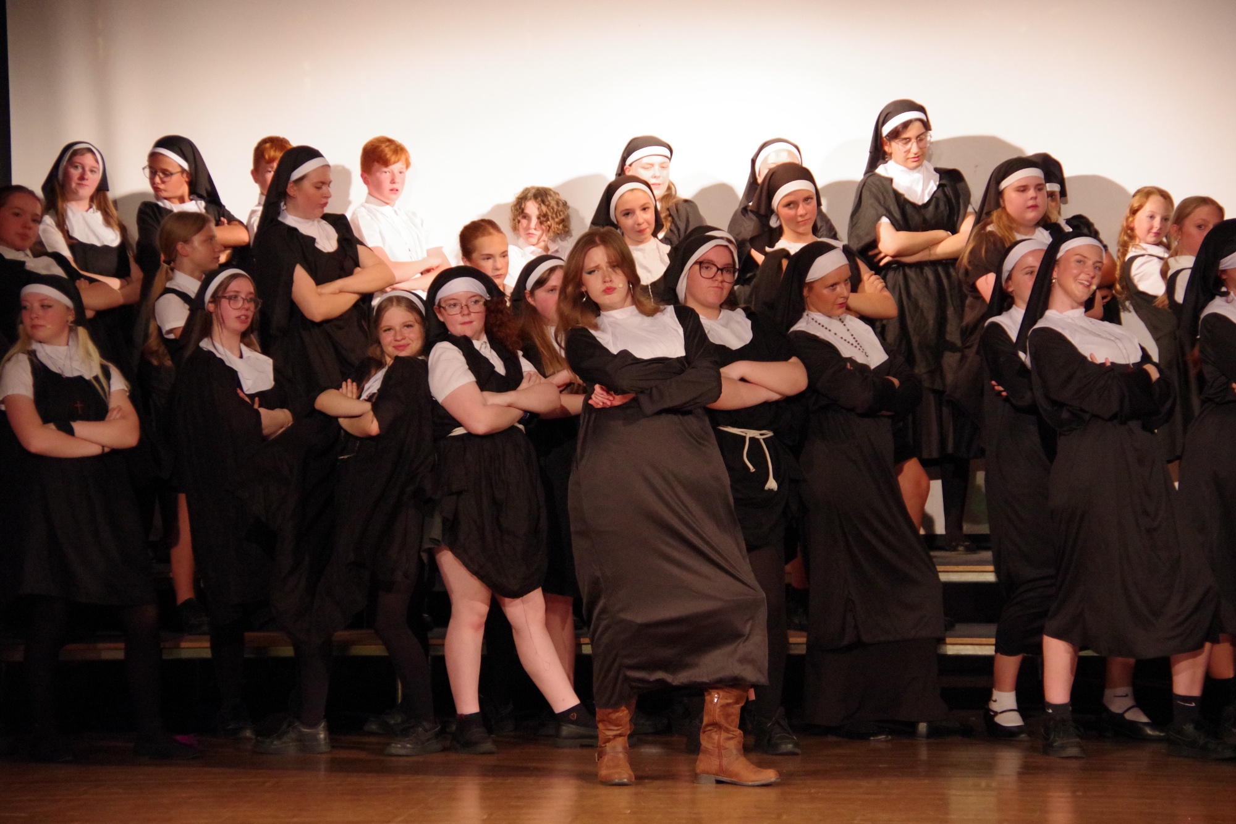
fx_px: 3501
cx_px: 618
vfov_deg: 13.4
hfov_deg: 20.0
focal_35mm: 102
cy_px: 412
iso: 6400
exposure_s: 1/320
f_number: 4.5
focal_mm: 68
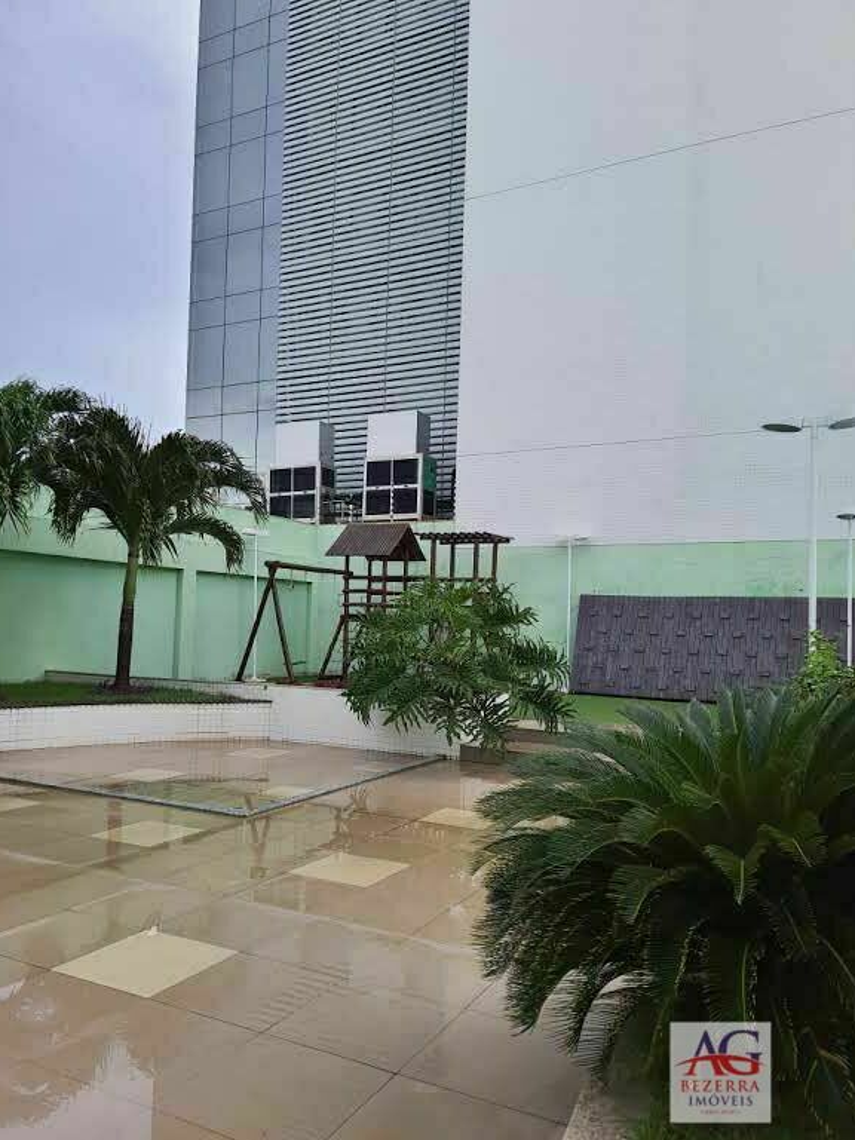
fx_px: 823
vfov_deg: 69.4
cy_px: 582
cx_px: 419
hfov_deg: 54.9
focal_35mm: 25
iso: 50
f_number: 1.8
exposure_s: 1/439
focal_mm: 5.23
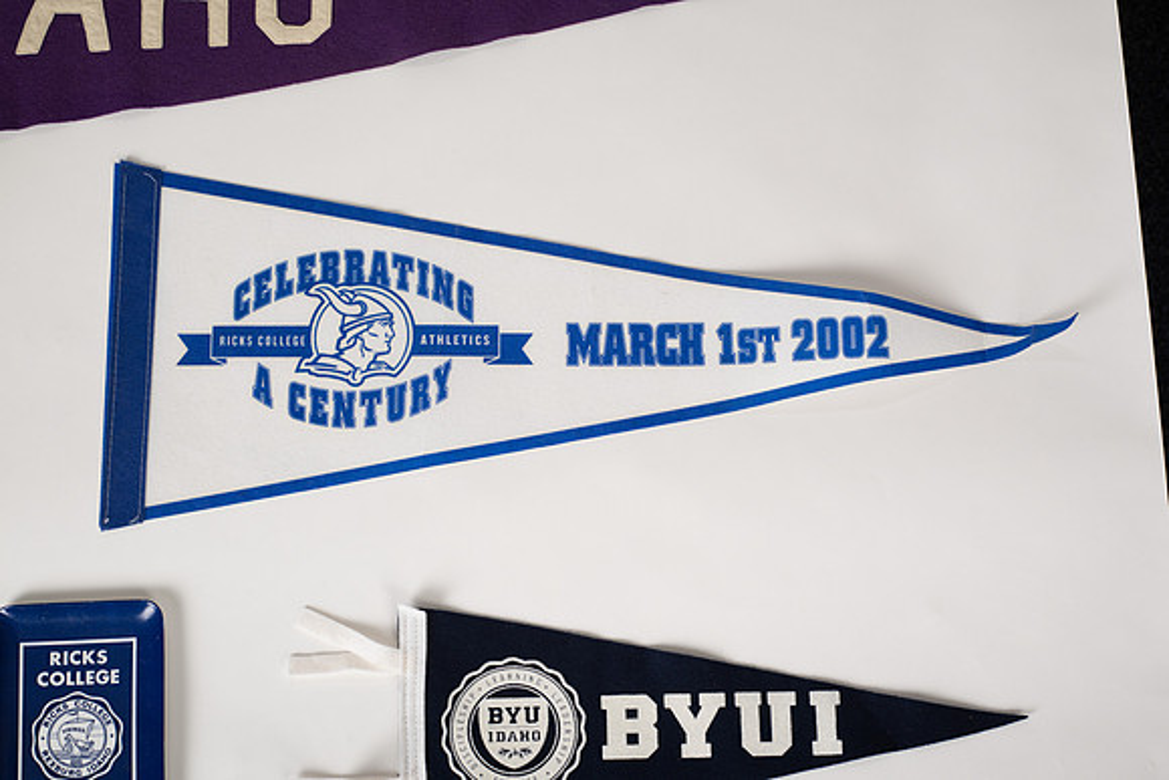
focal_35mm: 50
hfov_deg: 39.6
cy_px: 390
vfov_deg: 27.0
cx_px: 584
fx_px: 1624
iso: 100
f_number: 6.3
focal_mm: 50
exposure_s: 1/125
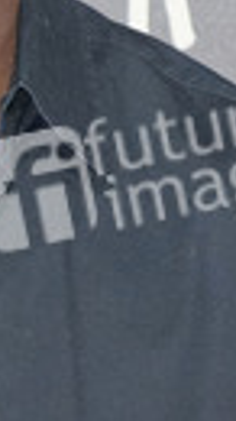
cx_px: -154
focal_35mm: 212
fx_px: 2362
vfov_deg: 10.1
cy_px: 13
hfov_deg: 5.6
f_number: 4.5
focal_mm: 66
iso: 800
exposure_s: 1/400
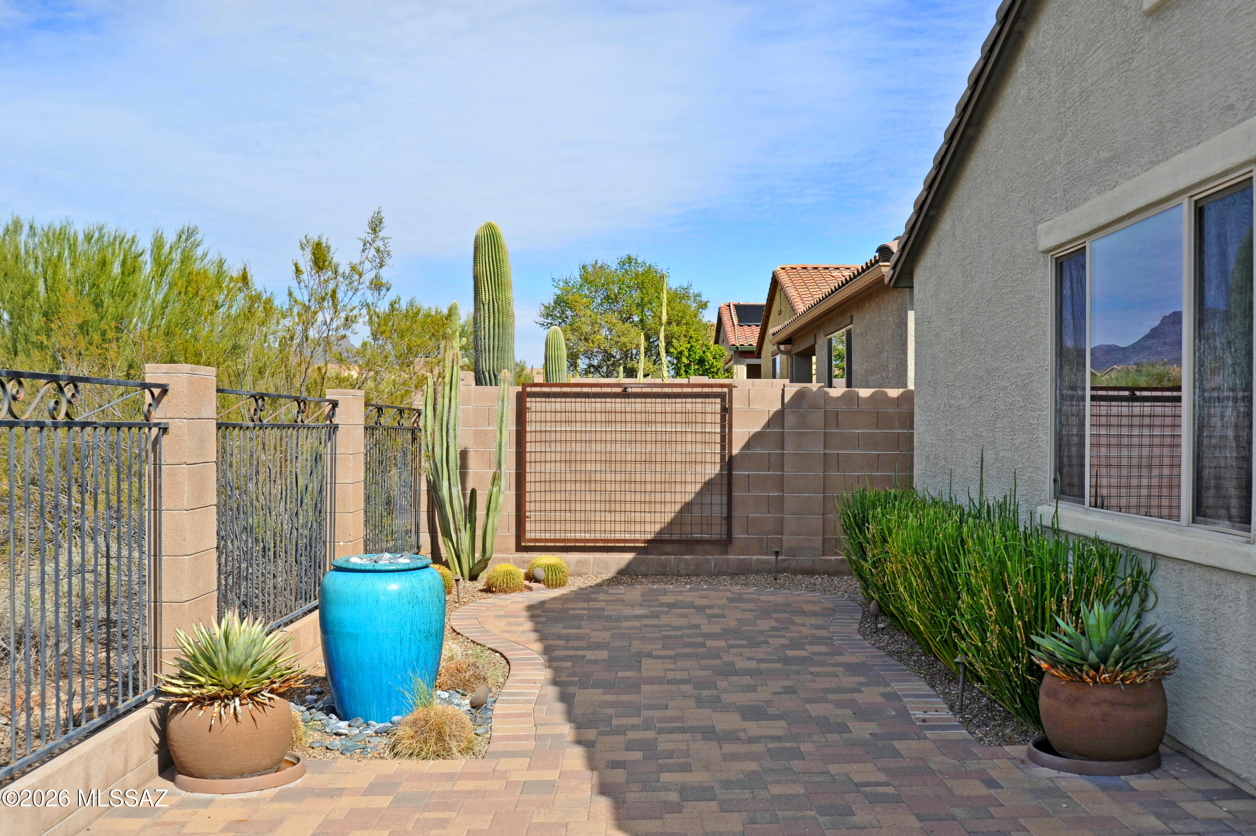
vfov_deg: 37.8
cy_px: 418
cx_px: 628
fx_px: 1220
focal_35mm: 35
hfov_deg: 54.5
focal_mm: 35
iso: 200
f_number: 10
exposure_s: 1/200
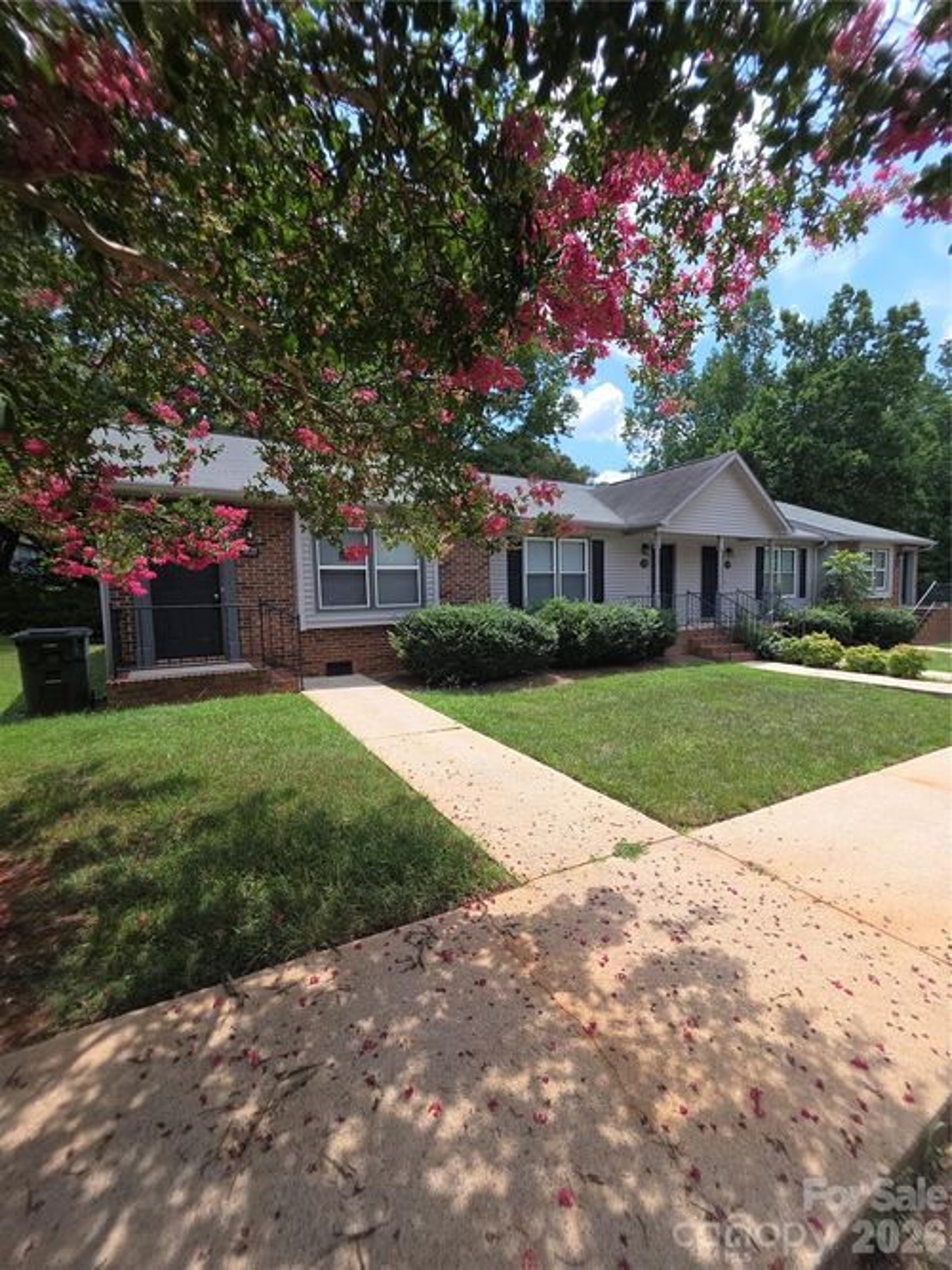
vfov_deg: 106.2
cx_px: 476
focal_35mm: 13
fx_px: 477
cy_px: 635
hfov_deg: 89.9
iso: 20
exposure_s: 1/705
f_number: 1.9
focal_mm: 2.2
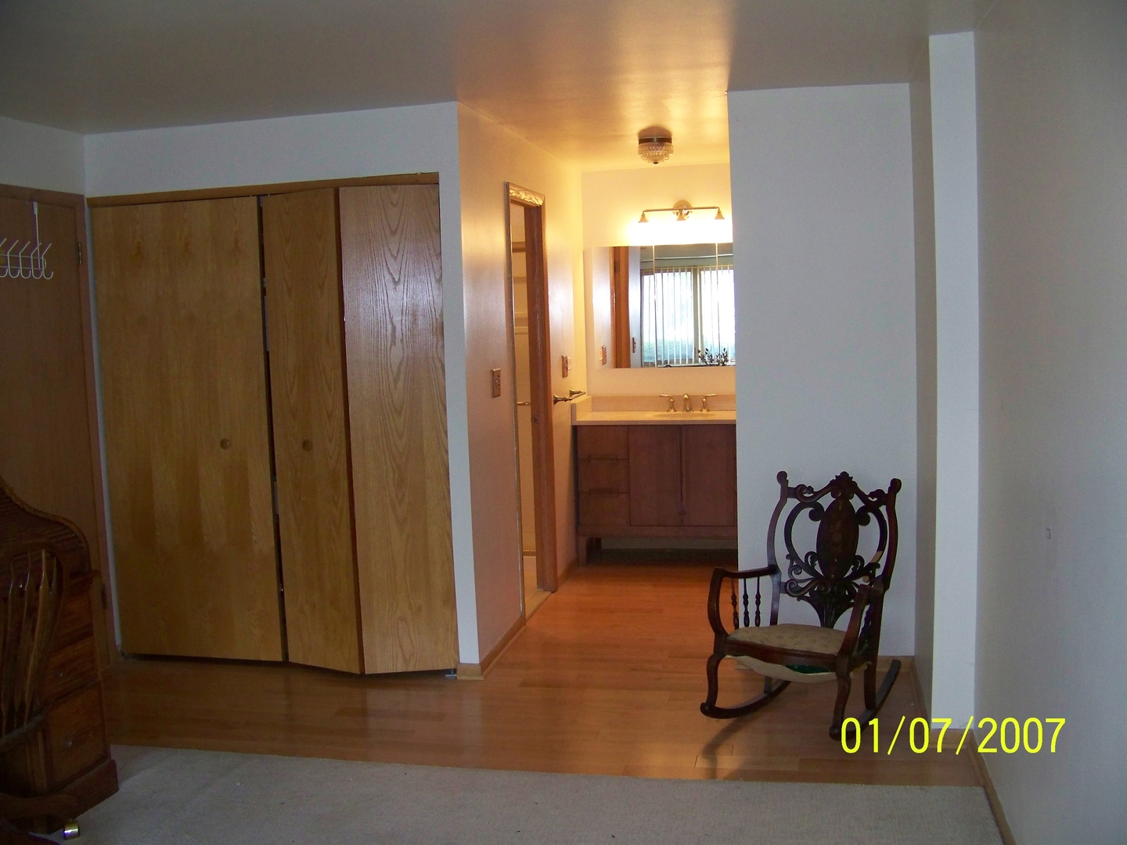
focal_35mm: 36
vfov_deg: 39.7
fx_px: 1172
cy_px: 422
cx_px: 564
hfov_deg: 51.4
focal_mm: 5.85
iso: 200
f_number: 2.8
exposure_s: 1/30
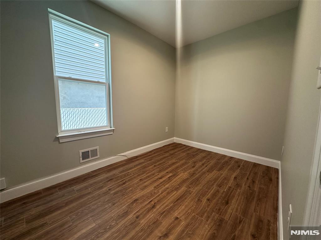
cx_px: 160
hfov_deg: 102.1
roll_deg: -1.2
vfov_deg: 85.7
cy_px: 120
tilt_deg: -5.6
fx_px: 130
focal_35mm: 14
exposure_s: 1/60
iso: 200
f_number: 2.2
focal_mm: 2.22
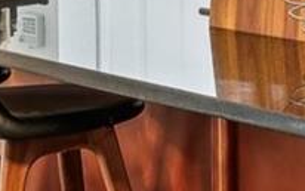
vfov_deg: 7.6
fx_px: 1381
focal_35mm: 166
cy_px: -204
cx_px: 734
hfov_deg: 10.7
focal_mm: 21
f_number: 8
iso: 400
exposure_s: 1/4
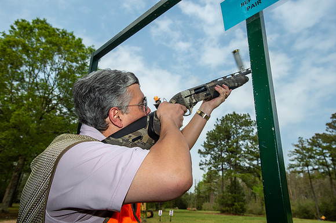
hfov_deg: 71.5
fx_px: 233
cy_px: 112
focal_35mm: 25
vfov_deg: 51.2
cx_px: 168
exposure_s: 1/250
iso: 125
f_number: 8
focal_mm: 25
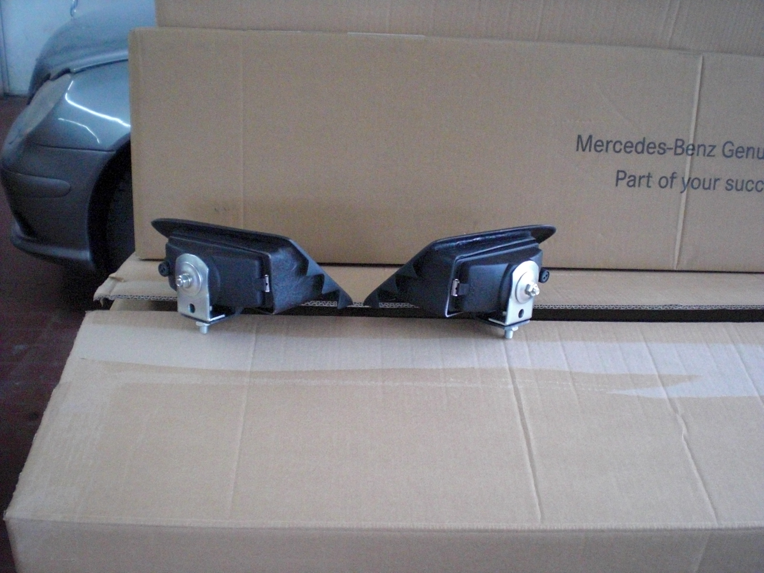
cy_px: 286
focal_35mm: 38
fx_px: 839
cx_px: 382
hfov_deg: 49.0
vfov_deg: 37.7
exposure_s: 1/80
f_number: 3.1
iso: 800
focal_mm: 6.3
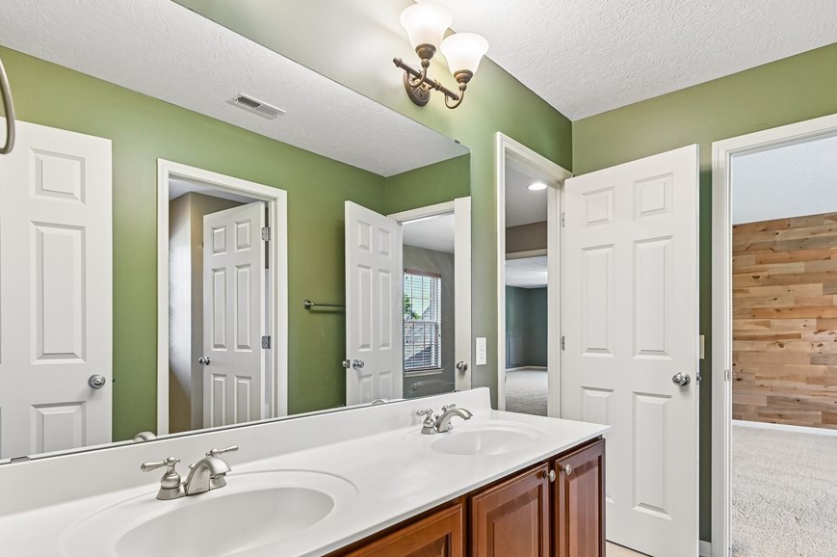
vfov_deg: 61.3
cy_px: 336
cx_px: 397
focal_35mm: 20
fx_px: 465
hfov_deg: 84.0
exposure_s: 1/125
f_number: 6.3
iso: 1000
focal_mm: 16
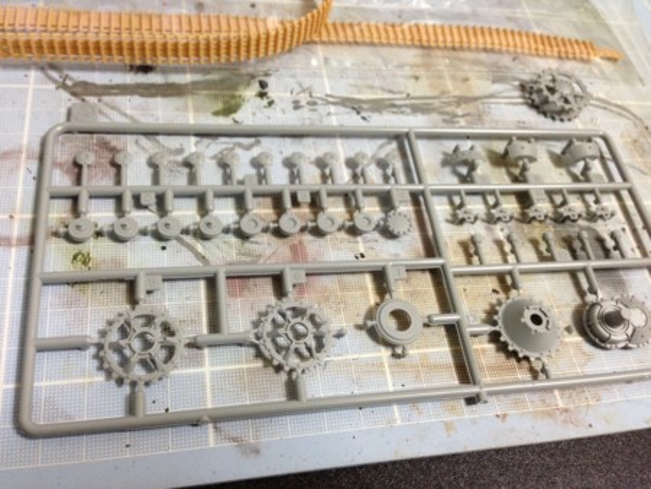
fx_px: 621
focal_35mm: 33
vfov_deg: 43.0
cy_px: 244
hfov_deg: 55.3
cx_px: 326
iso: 160
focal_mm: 4.13
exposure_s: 1/20
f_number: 2.4
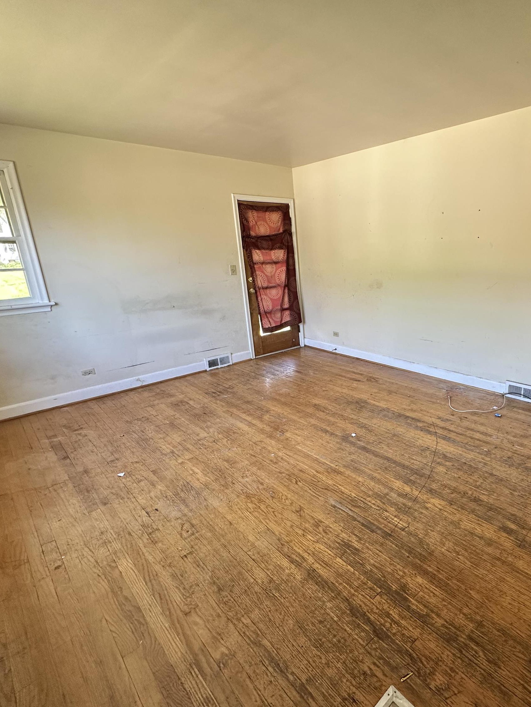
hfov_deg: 66.0
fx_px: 389
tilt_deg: -15.6
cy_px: 358
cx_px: 372
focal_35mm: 19
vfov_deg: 84.7
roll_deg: +0.8
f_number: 2.2
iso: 125
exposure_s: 1/99
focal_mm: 2.22
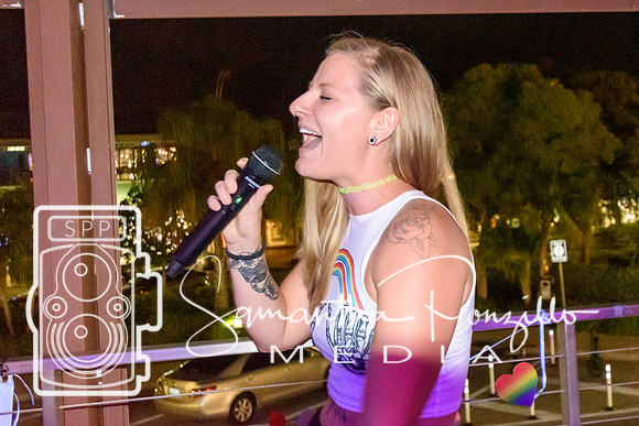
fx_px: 756
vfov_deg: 31.4
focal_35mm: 43
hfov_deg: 45.1
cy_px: 174
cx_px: 425
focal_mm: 20
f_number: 3.5
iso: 6400
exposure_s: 1/60
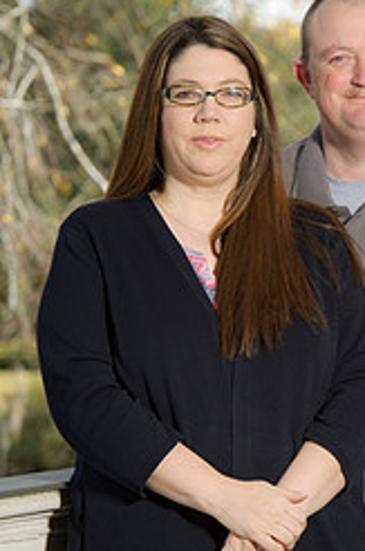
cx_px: 299
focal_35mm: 229
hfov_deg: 6.0
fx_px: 3497
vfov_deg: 9.0
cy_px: 311
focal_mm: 125
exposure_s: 1/125
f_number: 6.3
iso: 160
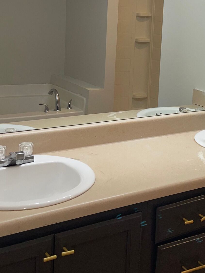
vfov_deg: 36.1
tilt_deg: -2.9
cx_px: 171
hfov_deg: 27.8
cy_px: 51
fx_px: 403
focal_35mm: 51
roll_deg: -2.6
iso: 64
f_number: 1.6
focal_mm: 5.1
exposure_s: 1/120
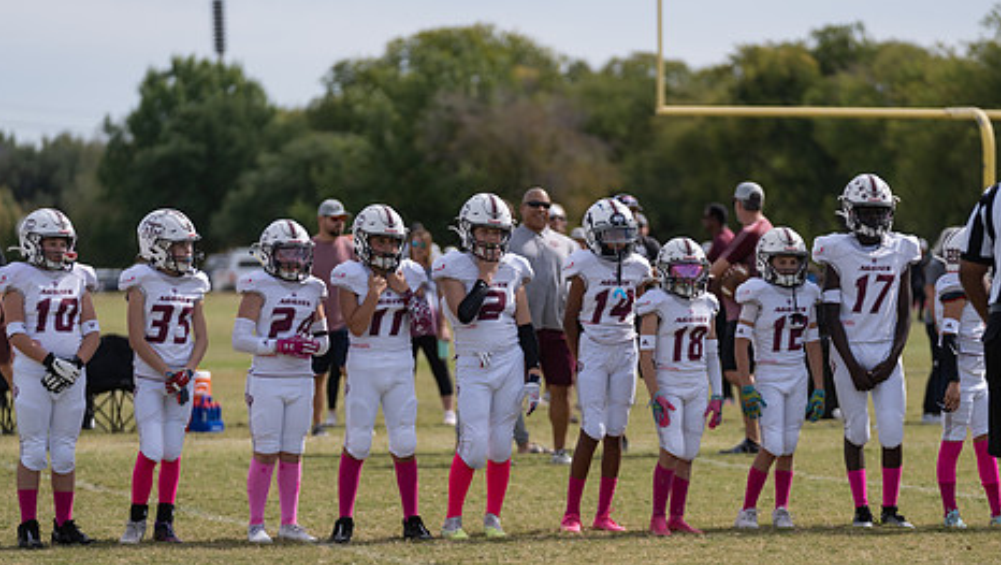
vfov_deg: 5.4
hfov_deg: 9.6
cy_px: 370
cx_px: 535
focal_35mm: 224
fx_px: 5950
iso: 100
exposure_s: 1/2000
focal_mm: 156
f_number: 2.8
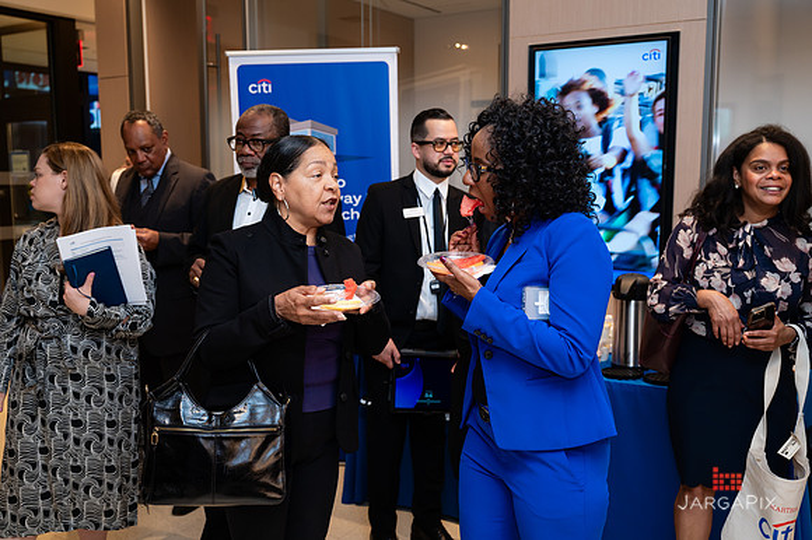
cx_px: 406
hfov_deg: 54.4
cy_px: 270
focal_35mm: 35
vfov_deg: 37.8
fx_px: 790
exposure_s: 1/160
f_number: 4
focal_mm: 35
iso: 400
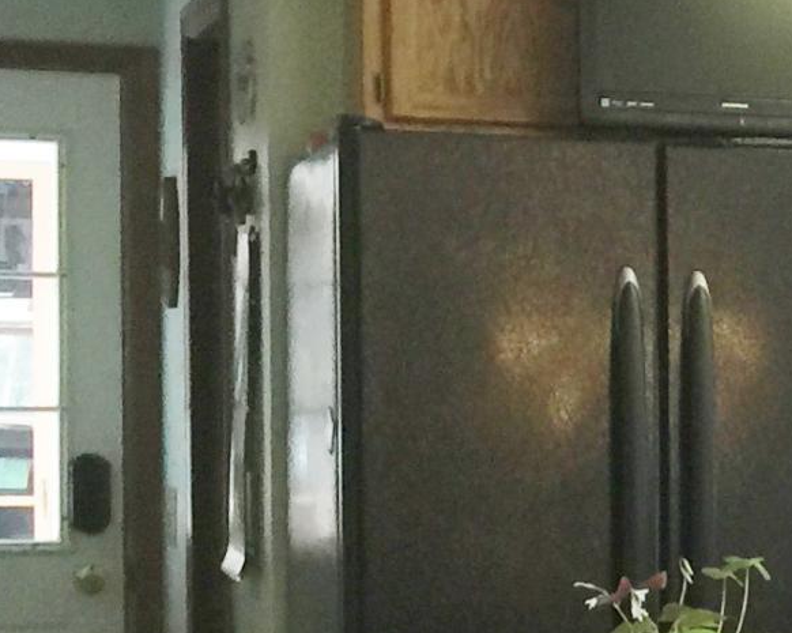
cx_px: 1775
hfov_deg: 11.4
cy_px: 500
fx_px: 3421
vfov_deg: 10.5
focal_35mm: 146
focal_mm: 4.15
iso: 40
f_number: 2.2
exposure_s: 1/15
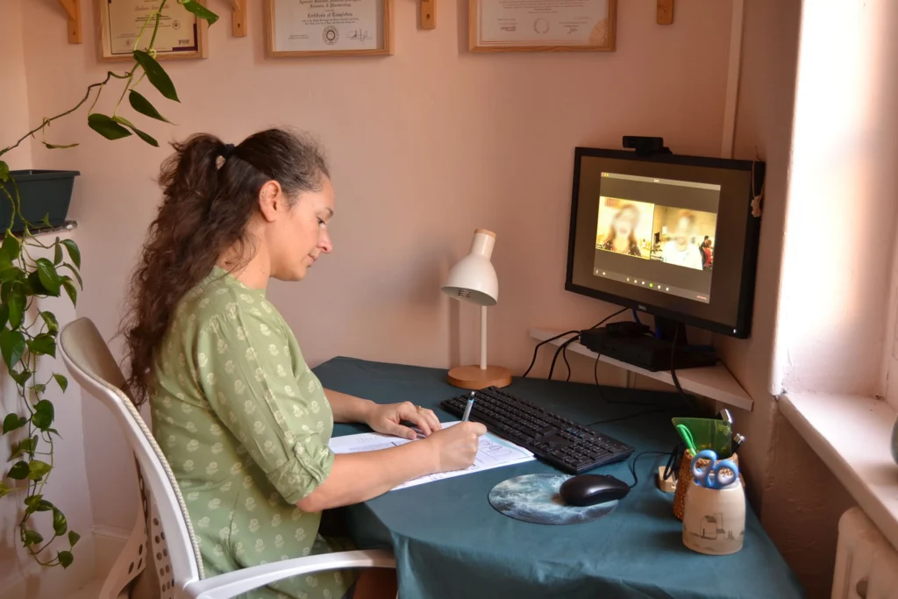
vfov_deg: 34.2
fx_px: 973
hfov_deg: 49.5
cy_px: 300
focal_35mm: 39
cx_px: 449
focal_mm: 26
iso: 100
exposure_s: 1/3.33
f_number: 4
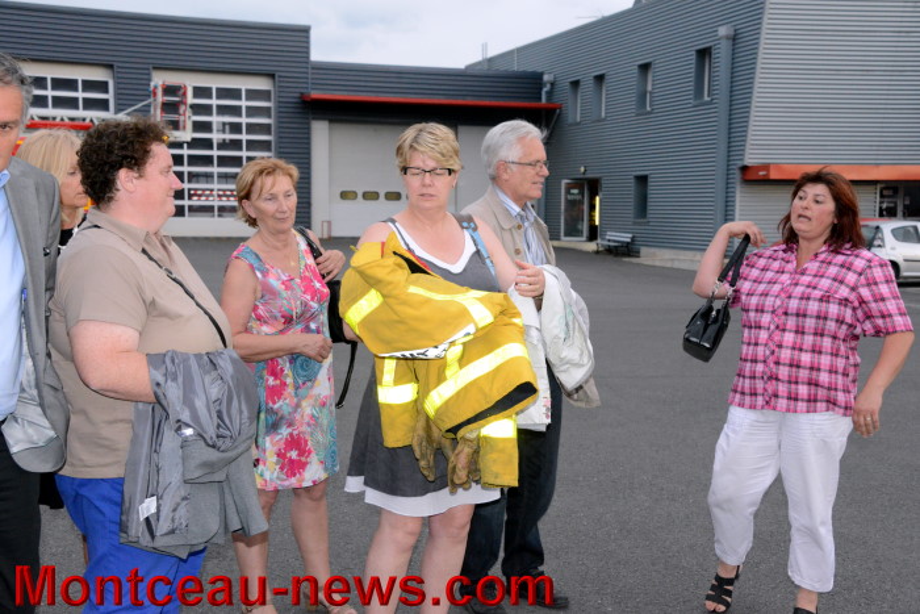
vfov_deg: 27.0
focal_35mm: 50
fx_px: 1278
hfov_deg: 39.6
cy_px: 307
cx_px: 460
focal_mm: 50
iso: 6400
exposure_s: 1/200
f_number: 8
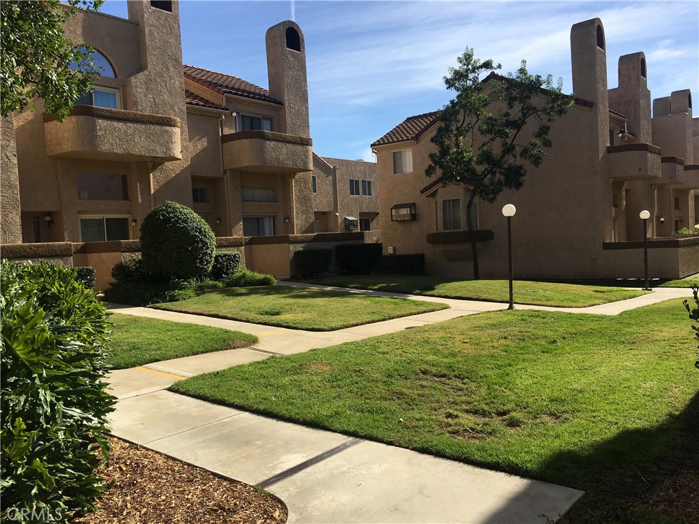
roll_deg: +3.1
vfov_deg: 48.2
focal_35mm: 29
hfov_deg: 61.7
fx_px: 586
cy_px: 262
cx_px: 350
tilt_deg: -4.8
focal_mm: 4.15
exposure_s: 1/1538
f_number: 2.2
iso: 25
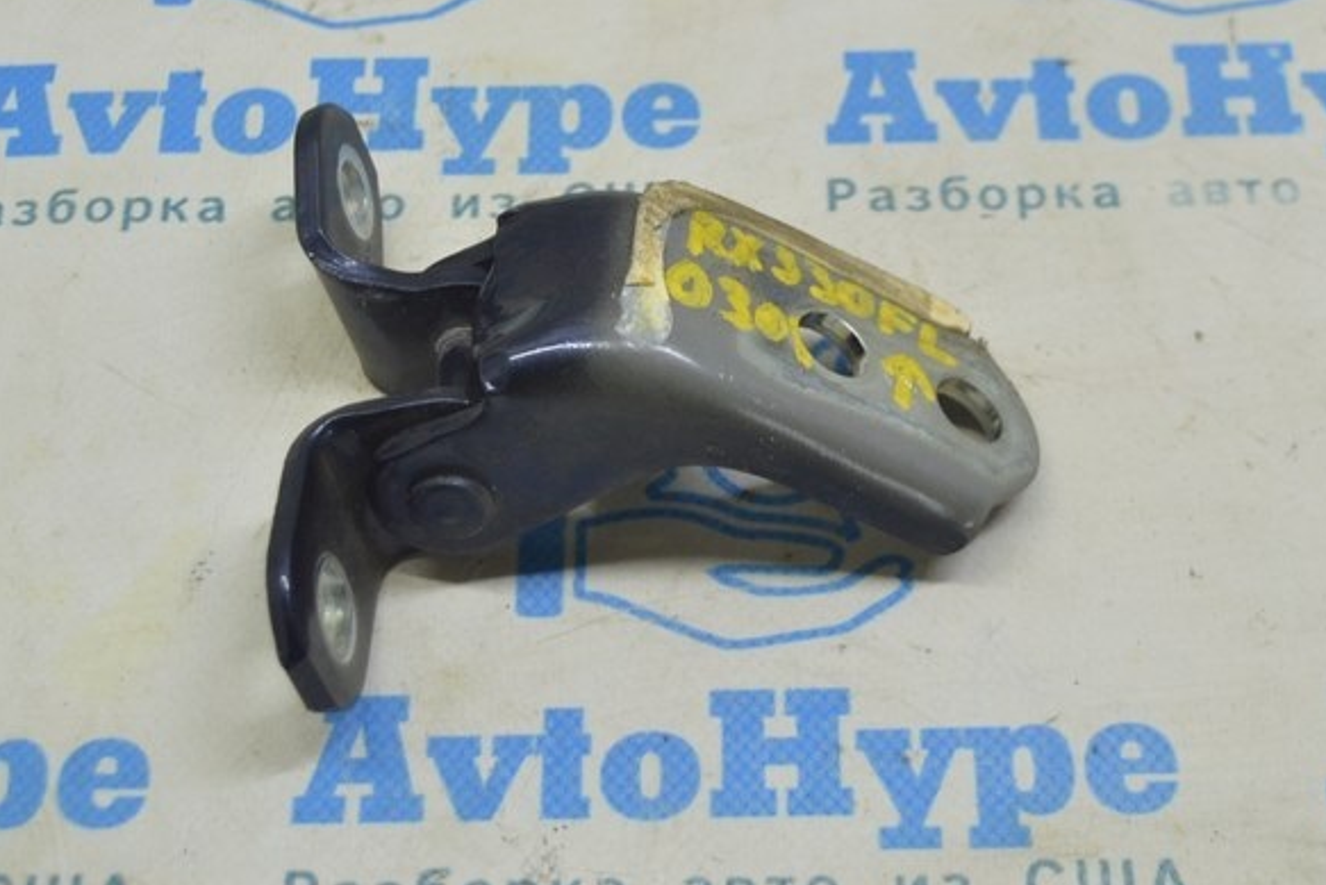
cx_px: 682
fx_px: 2910
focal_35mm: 79
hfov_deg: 25.7
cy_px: 258
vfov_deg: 17.2
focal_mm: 30
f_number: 4.2
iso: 400
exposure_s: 1/50
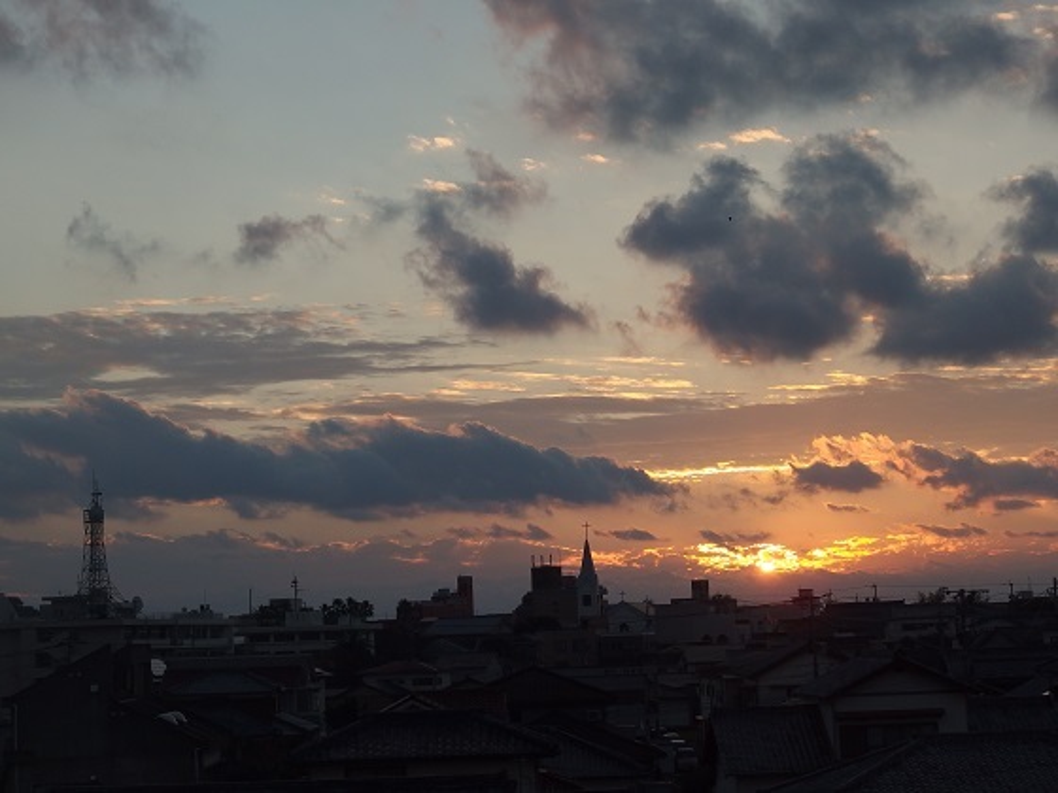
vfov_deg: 18.2
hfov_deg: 24.1
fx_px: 2476
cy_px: 396
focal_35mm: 81
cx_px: 529
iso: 100
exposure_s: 1/640
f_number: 3.5
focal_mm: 14.4
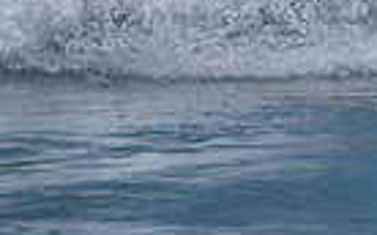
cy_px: -146
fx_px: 21969
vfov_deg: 0.6
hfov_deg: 1.0
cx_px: 508
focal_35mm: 2140
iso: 100
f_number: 5.6
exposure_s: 1/2000
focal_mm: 500
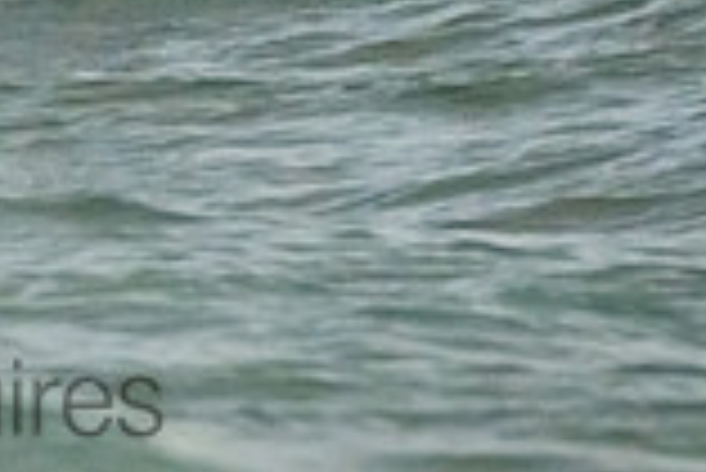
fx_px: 72587
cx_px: -184
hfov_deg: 0.6
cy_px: -348
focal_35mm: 3698
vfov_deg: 0.4
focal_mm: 1000
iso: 14400
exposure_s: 1/4000
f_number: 11
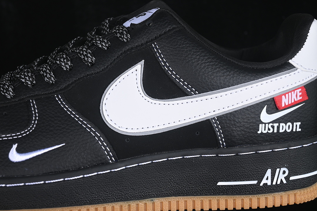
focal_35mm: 75
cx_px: 158
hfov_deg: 27.0
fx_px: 660
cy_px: 106
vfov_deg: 18.2
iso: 160
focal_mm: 50
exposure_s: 1/50
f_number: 6.3
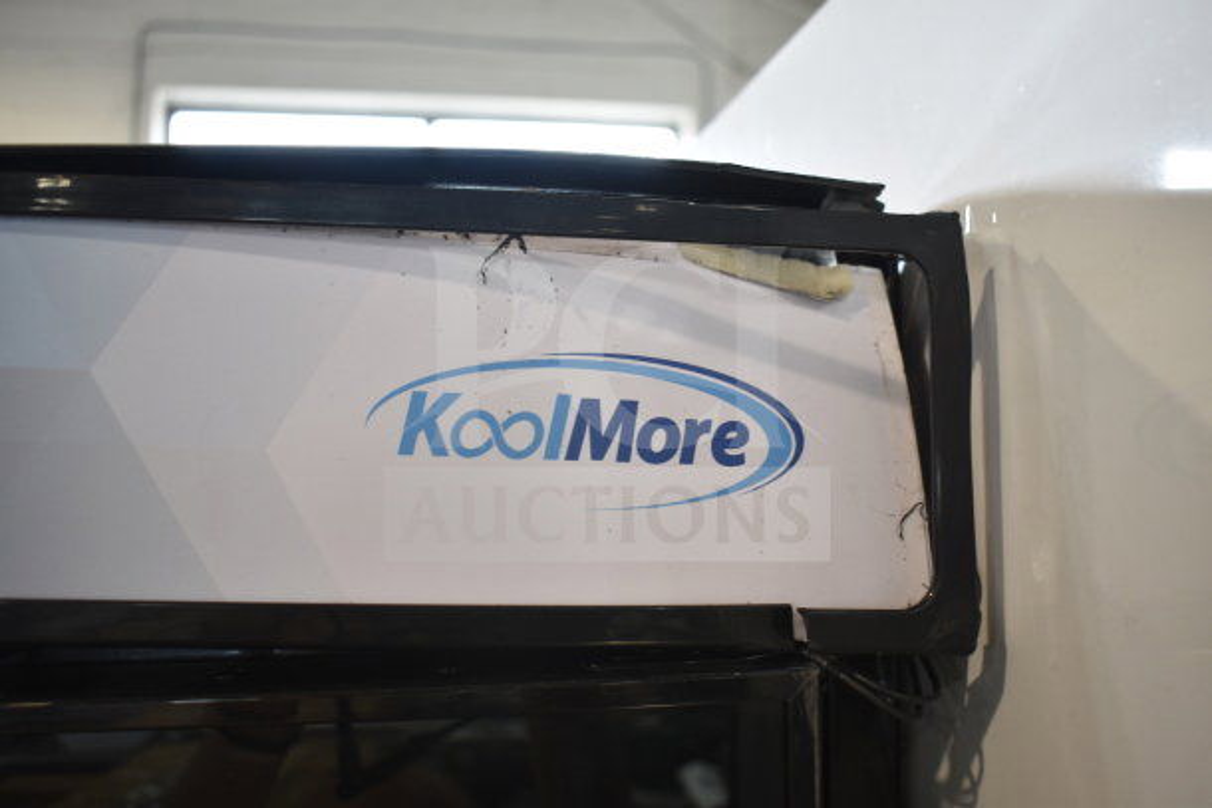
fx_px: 1212
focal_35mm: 36
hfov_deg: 53.1
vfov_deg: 36.9
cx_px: 606
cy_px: 404
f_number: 3.8
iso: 250
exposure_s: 1/40
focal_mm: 24
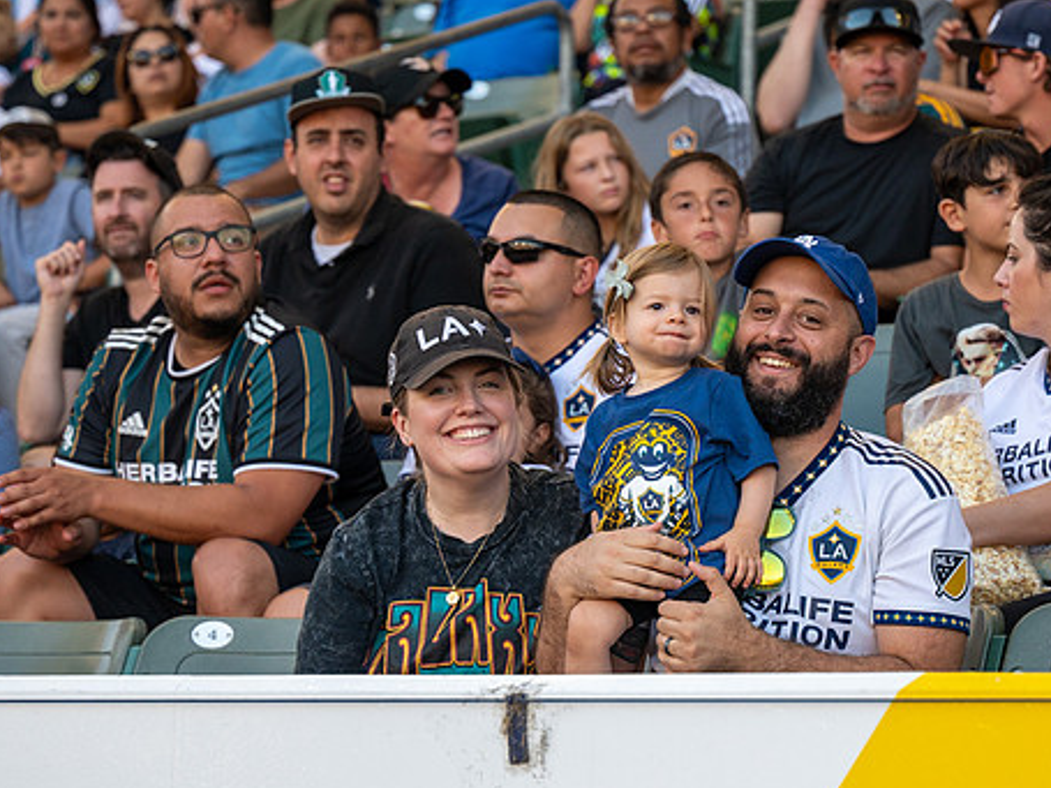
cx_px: 613
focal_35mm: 139
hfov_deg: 14.2
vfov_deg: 10.7
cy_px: 419
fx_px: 4219
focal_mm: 71
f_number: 2.8
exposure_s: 1/2000
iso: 640
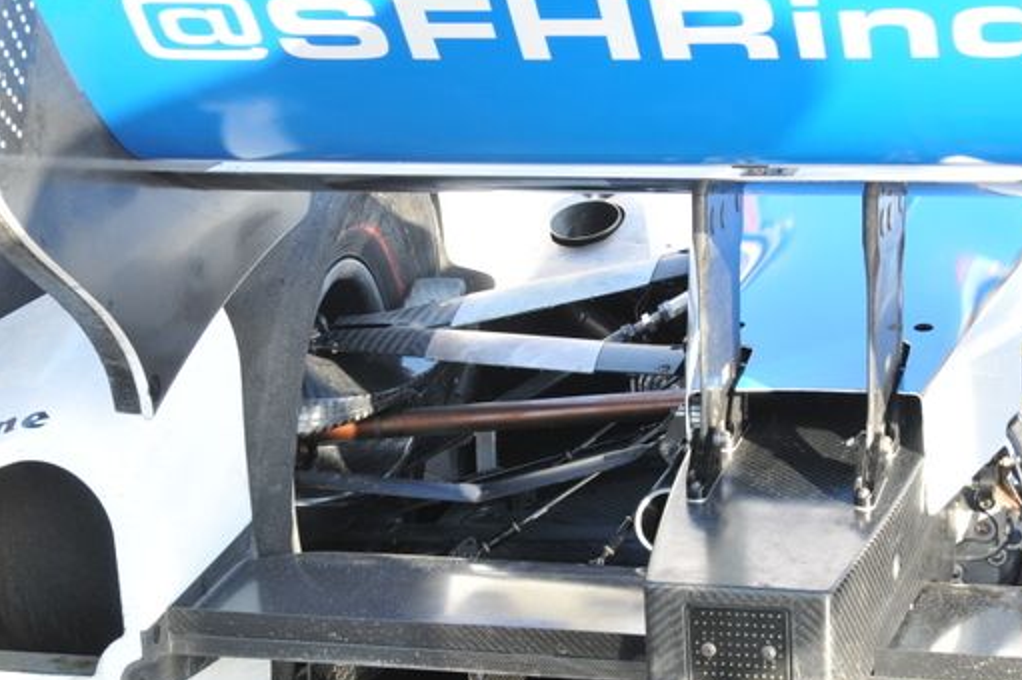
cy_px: 440
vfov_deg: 14.5
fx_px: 2667
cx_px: 540
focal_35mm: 94
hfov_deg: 21.7
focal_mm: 40
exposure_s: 1/60
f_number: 10
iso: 400
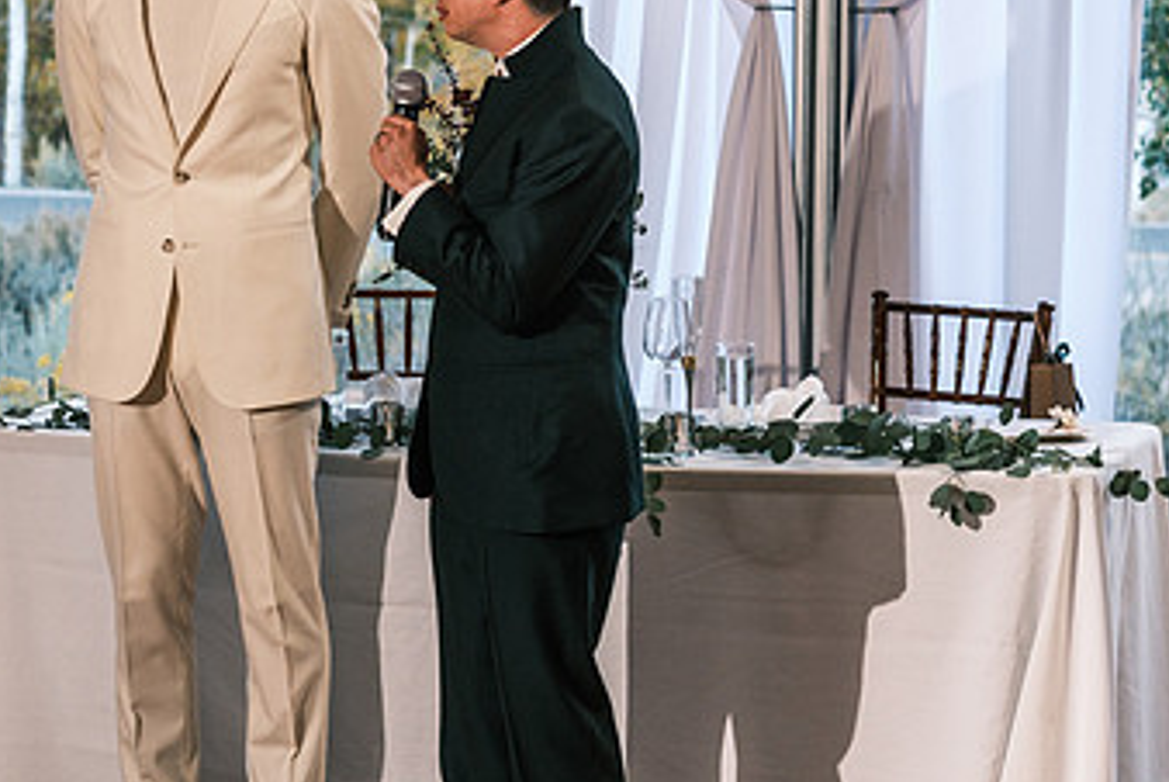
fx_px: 4680
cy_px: 164
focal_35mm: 144
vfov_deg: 9.5
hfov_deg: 14.2
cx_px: 235
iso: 640
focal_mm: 56
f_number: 4
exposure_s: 1/250
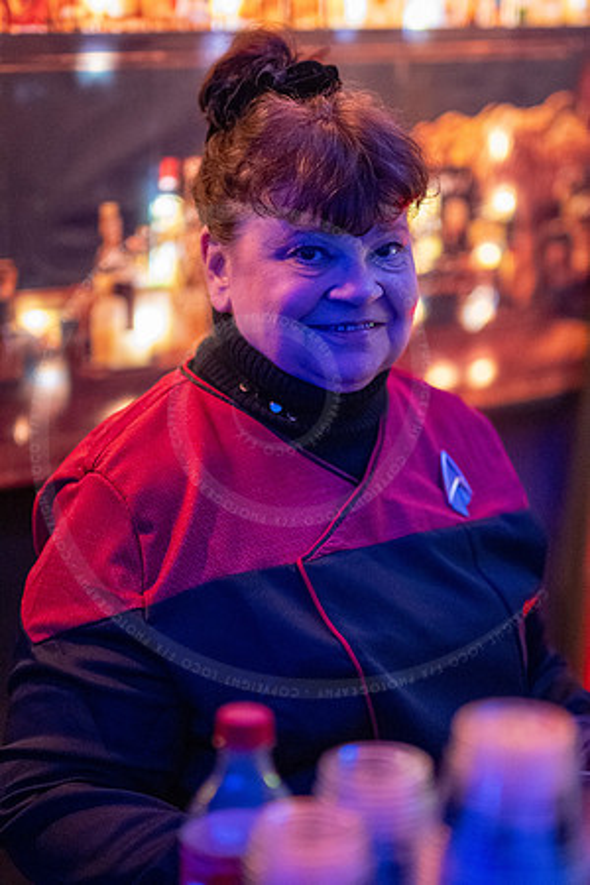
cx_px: 295
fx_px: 1844
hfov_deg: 18.2
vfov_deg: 27.0
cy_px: 442
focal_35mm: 75
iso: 4000
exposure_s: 1/250
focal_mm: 50
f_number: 1.2
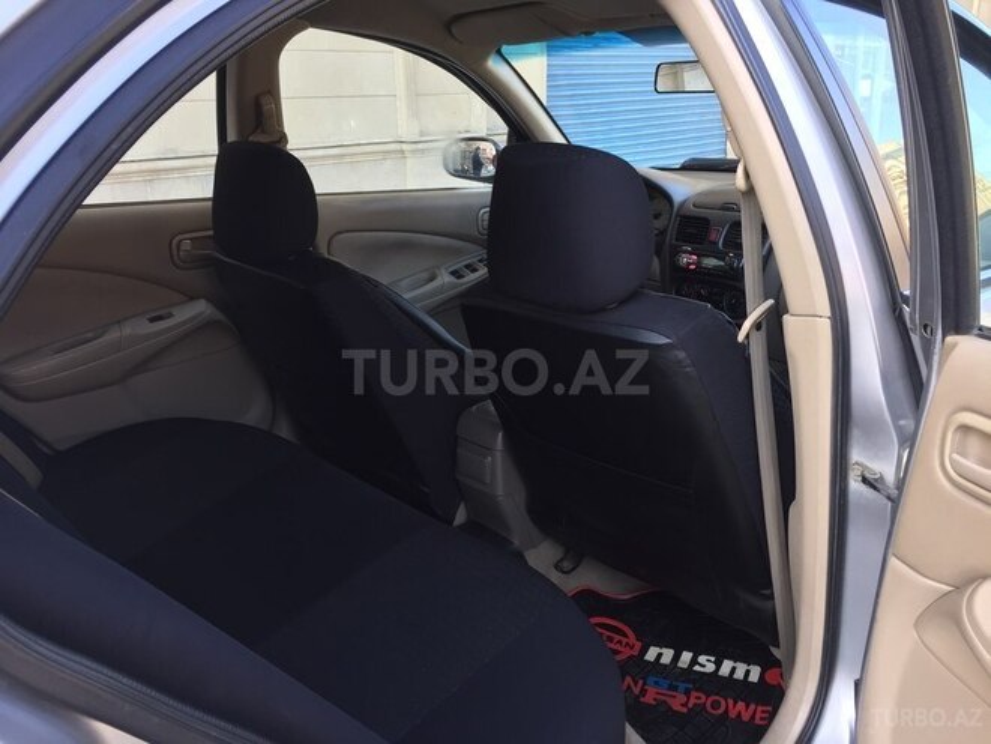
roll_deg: +0.9
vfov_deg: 48.2
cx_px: 496
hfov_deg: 61.7
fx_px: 830
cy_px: 372
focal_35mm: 29
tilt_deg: -17.5
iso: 40
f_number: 2.2
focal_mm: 4.15
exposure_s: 1/100
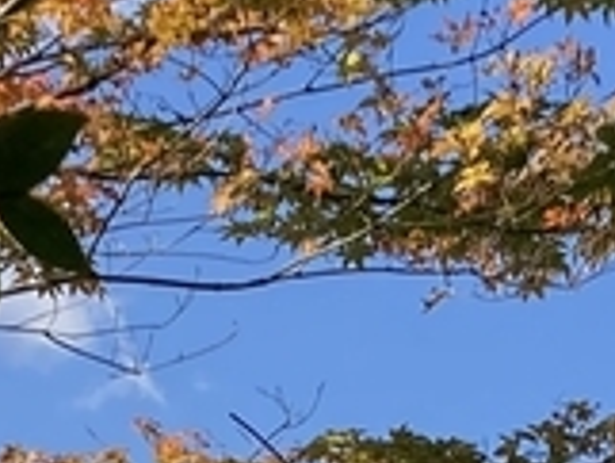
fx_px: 3716
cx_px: 344
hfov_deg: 9.5
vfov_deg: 6.6
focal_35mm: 209
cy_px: 1324
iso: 20
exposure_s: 1/1845
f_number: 1.8
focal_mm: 3.99
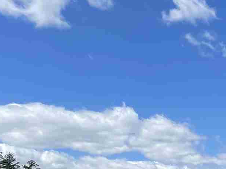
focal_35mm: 87
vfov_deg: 16.0
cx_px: 285
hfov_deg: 20.7
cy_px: 223
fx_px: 568
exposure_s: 1/3861
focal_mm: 4.2
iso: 32
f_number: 1.6
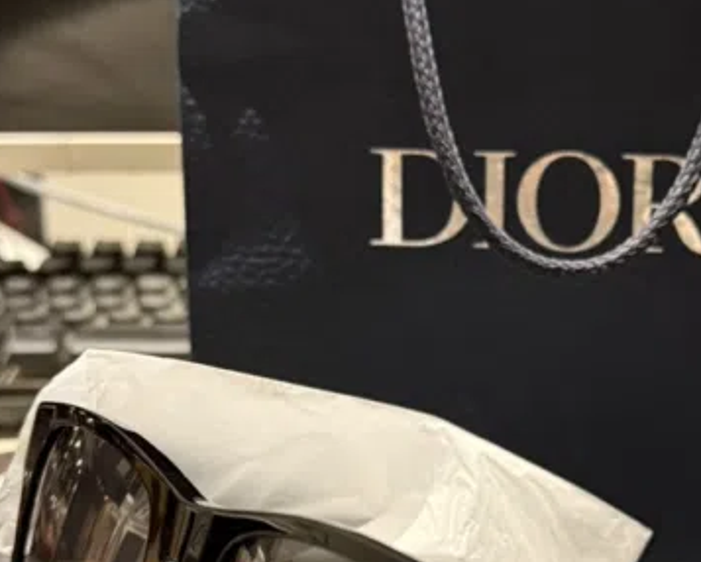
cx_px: 528
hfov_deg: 42.4
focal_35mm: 42
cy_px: 385
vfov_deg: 35.3
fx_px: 872
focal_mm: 6.76
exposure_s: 1/50
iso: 640
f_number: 1.78
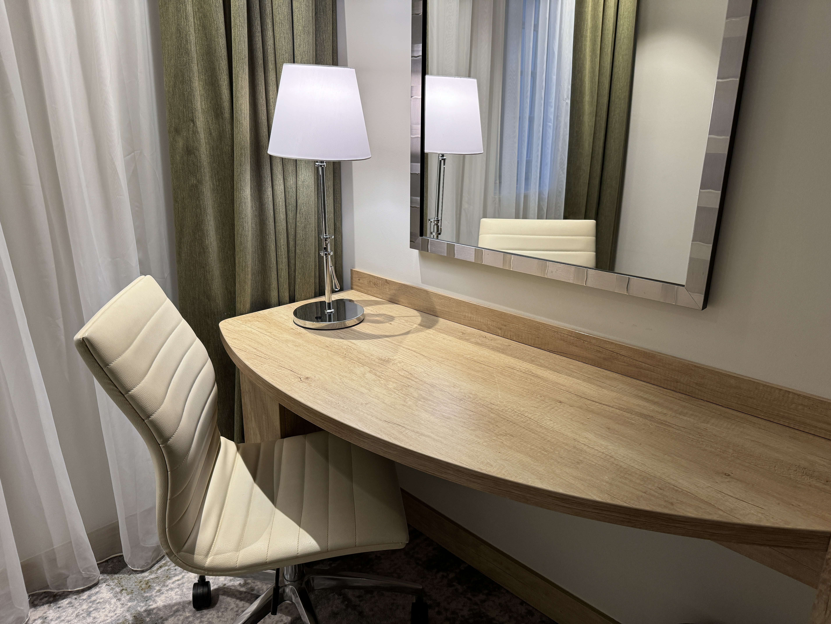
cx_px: 416
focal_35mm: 24
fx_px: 576
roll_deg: -0.7
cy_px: 312
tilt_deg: -18.1
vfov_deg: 56.8
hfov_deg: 71.6
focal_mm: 6.86
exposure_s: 1/121
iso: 200
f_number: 1.78
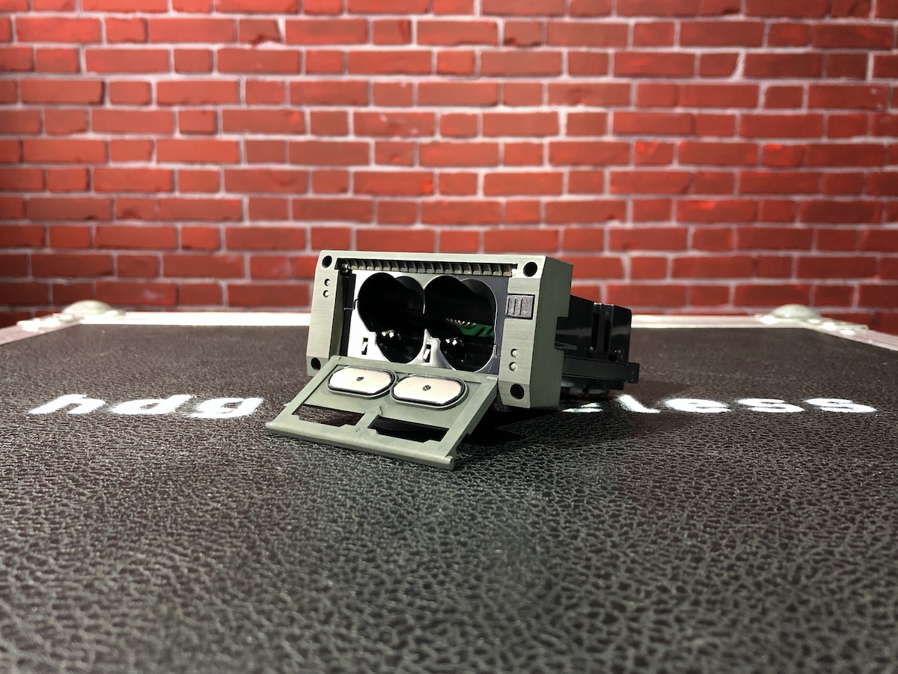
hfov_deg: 63.4
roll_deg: +0.0
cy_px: 337
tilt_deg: -6.7
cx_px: 449
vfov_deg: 49.7
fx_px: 726
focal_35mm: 28
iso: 100
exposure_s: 1/13
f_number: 1.8
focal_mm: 3.99
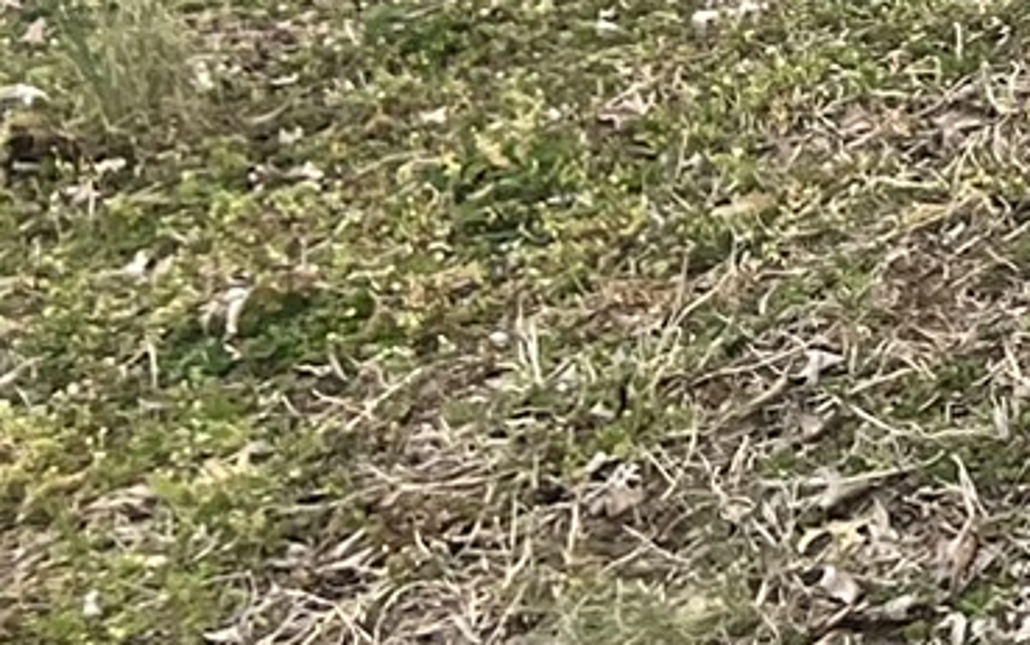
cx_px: 2543
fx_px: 4297
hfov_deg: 11.2
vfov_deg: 8.1
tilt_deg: -14.5
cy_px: -712
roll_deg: +9.6
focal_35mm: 153
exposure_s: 1/913
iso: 50
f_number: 1.6
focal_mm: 5.1
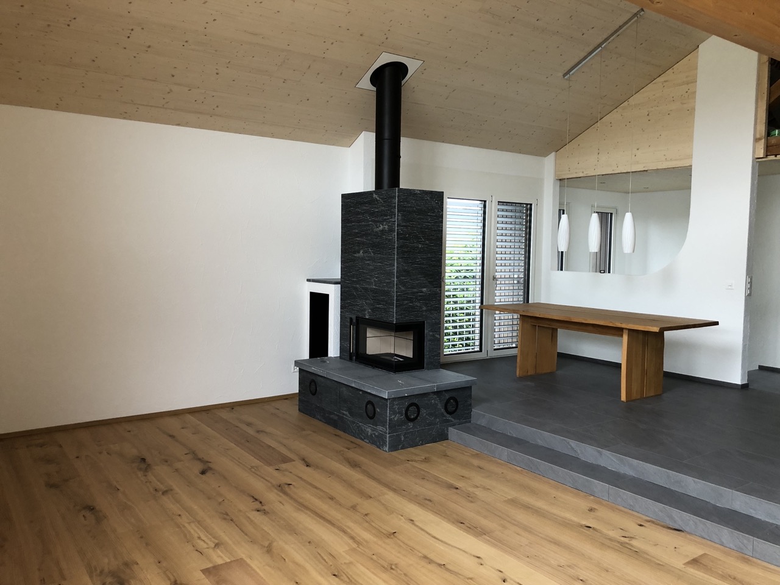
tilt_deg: -3.1
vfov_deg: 49.7
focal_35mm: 28
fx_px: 631
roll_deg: +0.3
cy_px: 292
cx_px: 390
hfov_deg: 63.4
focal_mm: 3.99
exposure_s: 1/30
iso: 40
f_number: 1.8
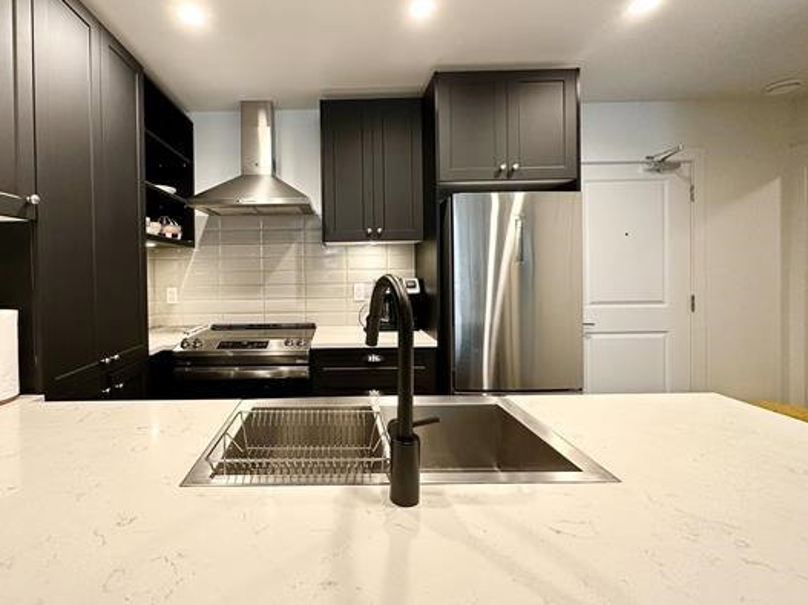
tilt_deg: -1.5
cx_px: 331
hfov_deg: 90.1
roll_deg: +1.1
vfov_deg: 74.6
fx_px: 397
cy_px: 277
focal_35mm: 17
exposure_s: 1/60
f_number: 2.2
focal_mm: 2.22
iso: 320
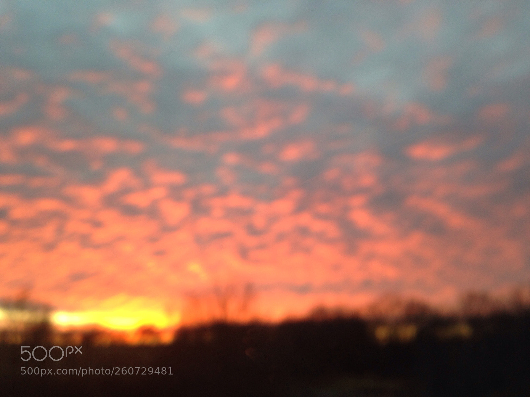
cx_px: 265
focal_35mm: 33
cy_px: 198
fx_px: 505
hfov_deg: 55.4
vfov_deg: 42.9
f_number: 2.4
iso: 50
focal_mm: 4.12
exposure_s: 1/30
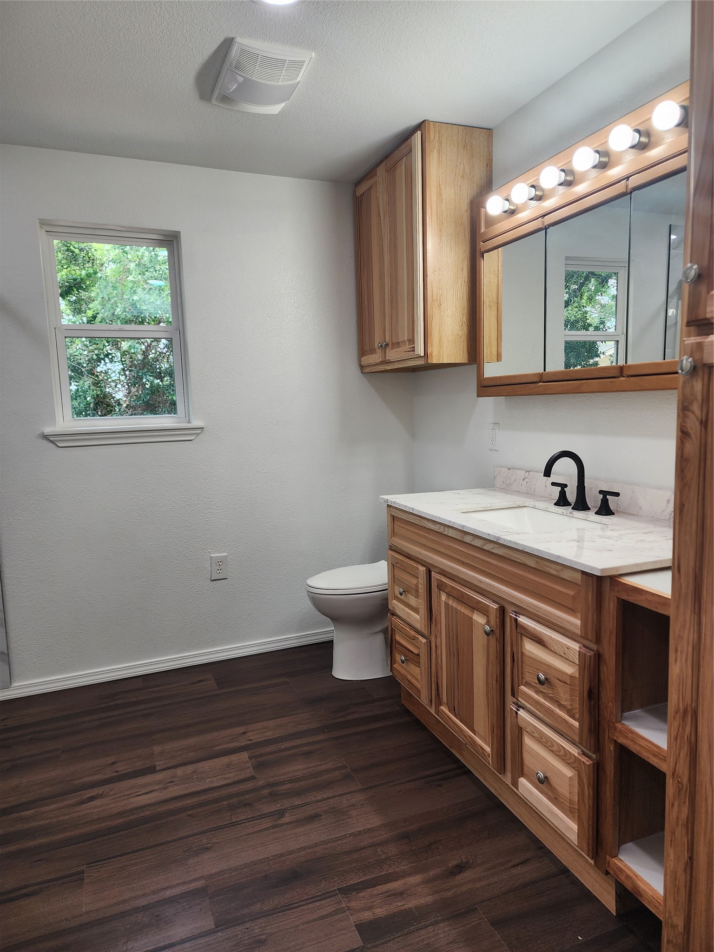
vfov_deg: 73.9
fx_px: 633
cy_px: 476
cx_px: 357
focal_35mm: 23
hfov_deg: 58.9
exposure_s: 1/120
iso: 50
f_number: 1.8
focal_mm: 6.4
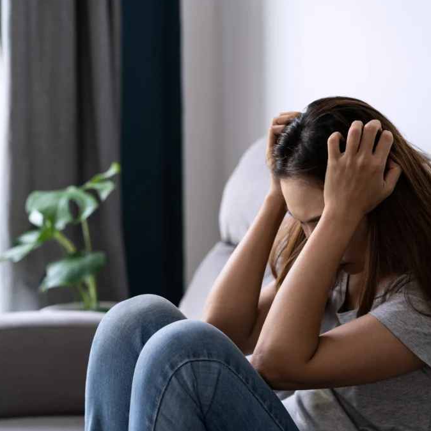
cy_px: 214
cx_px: 223
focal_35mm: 71
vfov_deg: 24.3
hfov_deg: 24.3
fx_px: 1000
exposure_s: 1/80
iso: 200
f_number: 2.8
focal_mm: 55
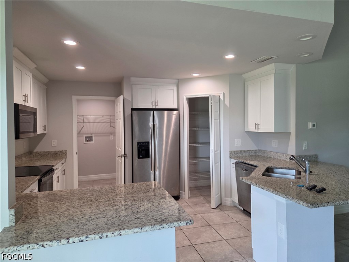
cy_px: 131
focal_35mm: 23
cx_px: 174
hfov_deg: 73.9
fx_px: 232
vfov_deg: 58.9
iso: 250
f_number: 1.8
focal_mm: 5.4
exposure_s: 1/120
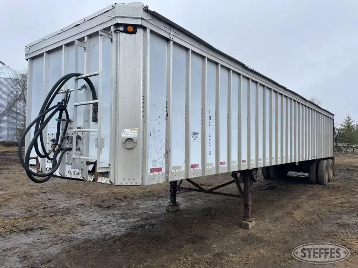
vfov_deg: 53.1
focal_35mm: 26
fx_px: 269
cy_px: 134
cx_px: 179
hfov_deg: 67.3
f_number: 1.6
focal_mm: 4.2
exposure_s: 1/596
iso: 32
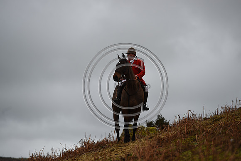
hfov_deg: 10.8
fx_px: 1271
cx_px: 120
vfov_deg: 7.2
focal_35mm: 190
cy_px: 80
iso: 140
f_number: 4.5
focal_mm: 190
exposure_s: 1/800
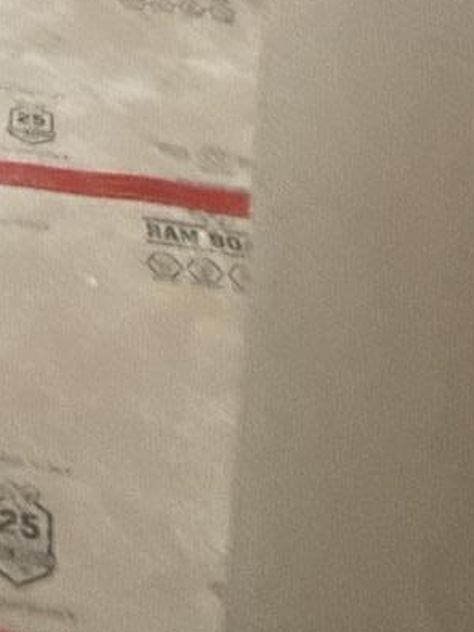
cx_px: -157
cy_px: -613
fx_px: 1242
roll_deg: -3.7
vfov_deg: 18.8
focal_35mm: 68
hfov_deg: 19.7
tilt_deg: -0.2
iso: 500
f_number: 2.2
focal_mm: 2.22
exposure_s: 1/120
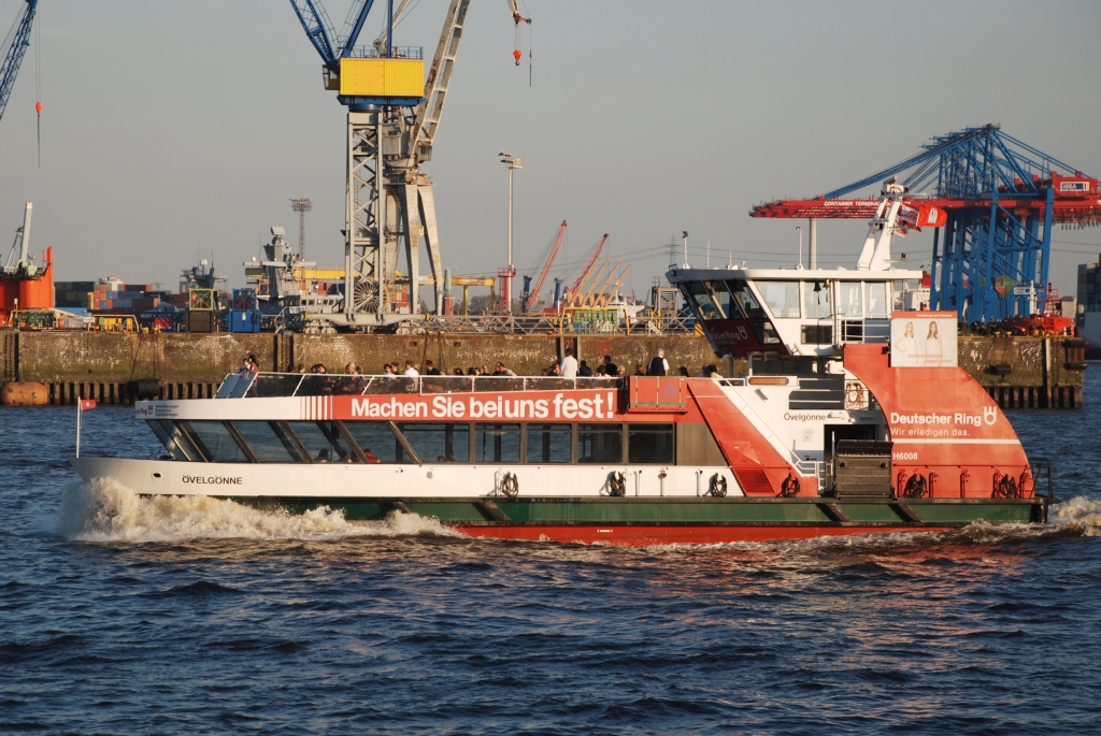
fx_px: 3903
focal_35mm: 128
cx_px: 550
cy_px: 368
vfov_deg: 10.8
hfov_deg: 16.1
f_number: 5.6
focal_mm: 85
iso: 100
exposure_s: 1/250
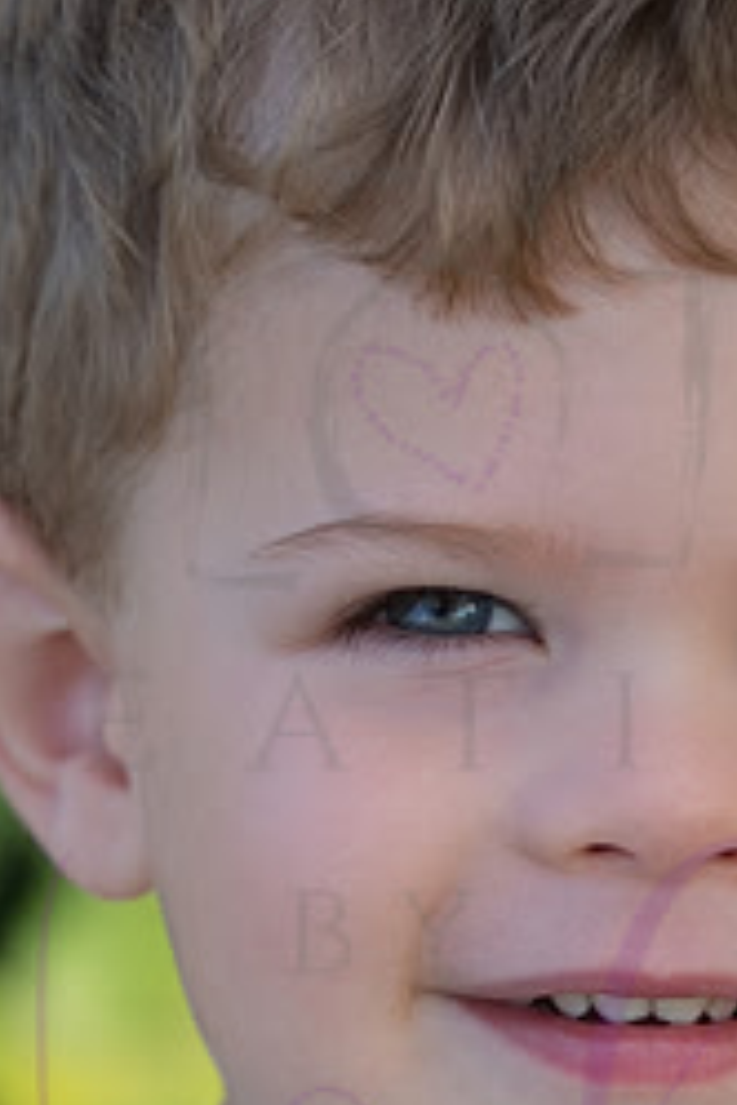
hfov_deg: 4.9
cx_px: 462
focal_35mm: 279
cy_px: 923
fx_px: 8567
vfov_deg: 7.4
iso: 400
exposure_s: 1/320
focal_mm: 120
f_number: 5.6
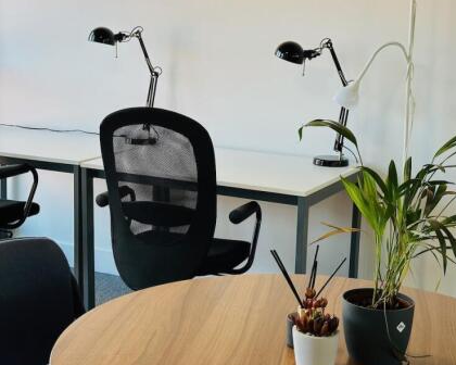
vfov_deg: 23.4
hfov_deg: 29.1
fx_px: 877
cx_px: 194
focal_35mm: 65
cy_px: 142
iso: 50
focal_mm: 6.86
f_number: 1.78
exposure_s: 1/136
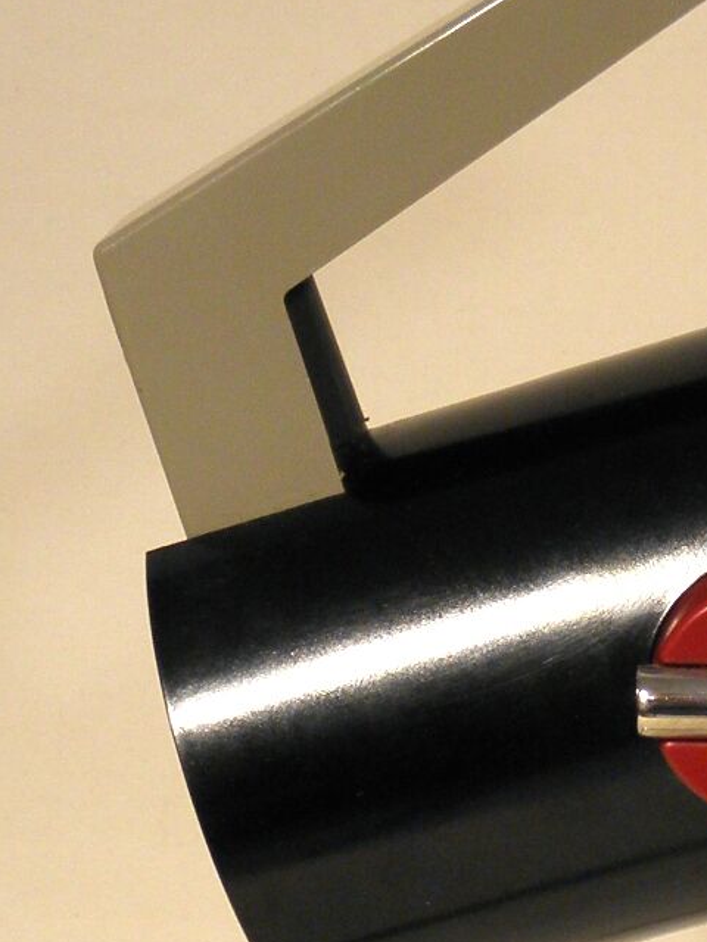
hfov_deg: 10.0
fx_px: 3921
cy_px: 833
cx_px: 1083
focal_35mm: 144
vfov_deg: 13.6
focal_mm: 6.4
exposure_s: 1/40
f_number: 3.7
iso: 100
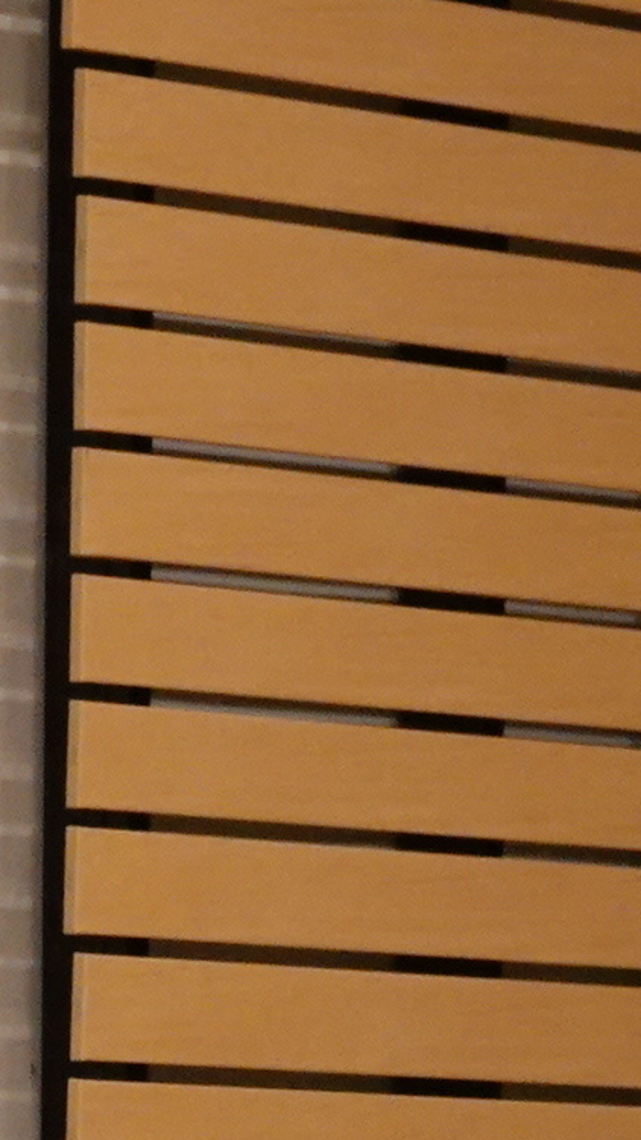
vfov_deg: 5.0
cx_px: -1545
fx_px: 12960
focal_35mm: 429
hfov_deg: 2.8
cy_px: 1902
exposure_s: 1/80
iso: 1000
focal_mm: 28.91
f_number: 3.5
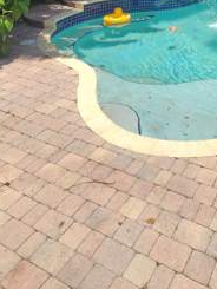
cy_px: -31
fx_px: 284
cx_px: 197
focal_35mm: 34
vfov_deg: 42.2
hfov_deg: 38.8
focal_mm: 2.2
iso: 50
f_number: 2.2
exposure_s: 1/1794
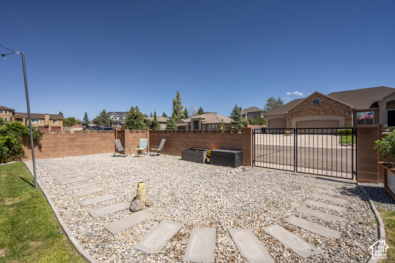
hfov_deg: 100.4
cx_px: 198
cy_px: 132
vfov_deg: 77.3
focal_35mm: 15
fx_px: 165
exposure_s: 1/500
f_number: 13
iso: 200
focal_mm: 15
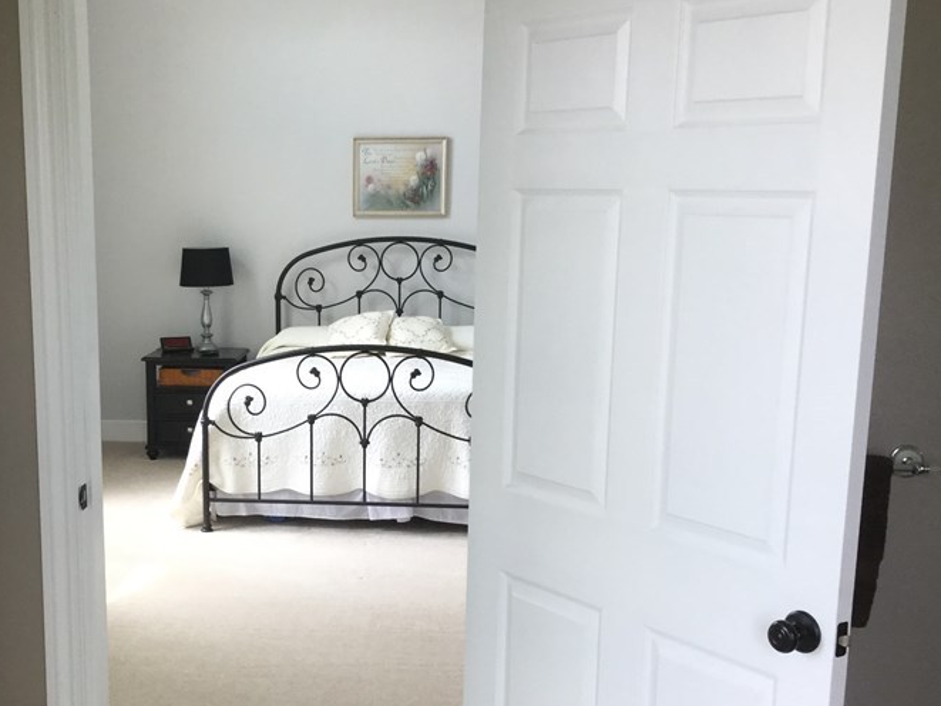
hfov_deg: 39.1
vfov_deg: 30.1
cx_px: 302
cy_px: 454
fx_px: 1305
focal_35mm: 48
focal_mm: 3.3
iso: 32
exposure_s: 1/40
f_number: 2.4
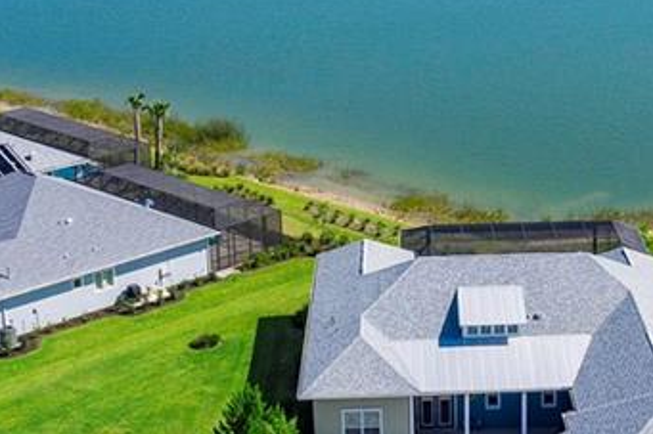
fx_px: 1523
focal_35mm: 84
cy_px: 139
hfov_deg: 23.9
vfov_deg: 16.2
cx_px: 502
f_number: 6.3
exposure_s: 1/640
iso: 100
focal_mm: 10.26
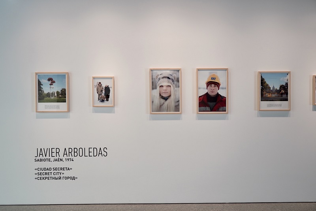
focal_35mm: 37
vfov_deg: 36.0
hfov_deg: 51.9
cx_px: 158
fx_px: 325
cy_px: 106
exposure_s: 1/80
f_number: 4
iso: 1000
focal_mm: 37
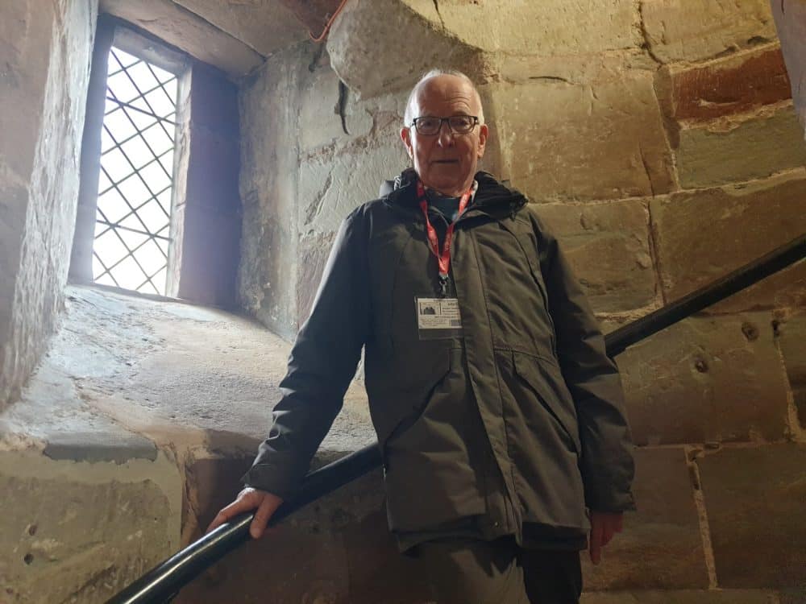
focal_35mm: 26
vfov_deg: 53.1
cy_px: 302
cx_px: 403
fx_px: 605
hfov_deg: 67.3
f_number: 1.5
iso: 400
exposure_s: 1/50
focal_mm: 4.3
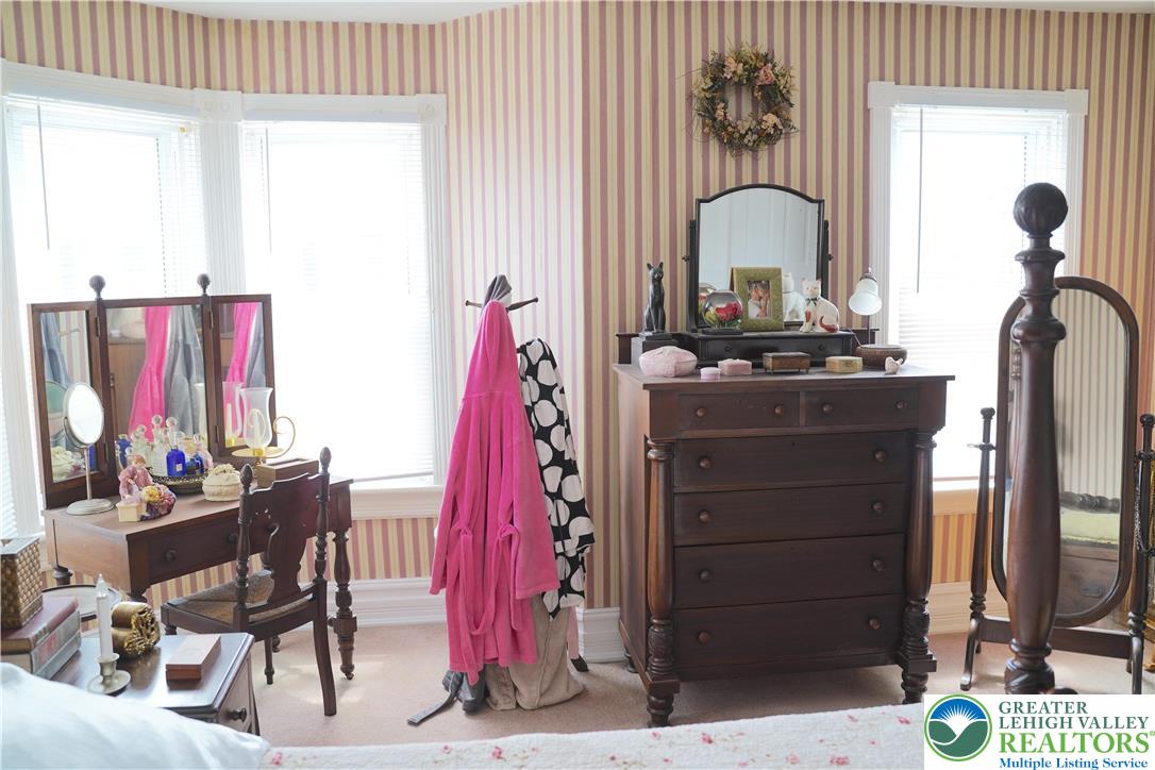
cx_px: 578
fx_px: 930
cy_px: 385
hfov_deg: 63.7
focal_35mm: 29
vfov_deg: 45.0
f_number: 4
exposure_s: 1/60
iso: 200
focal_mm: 29
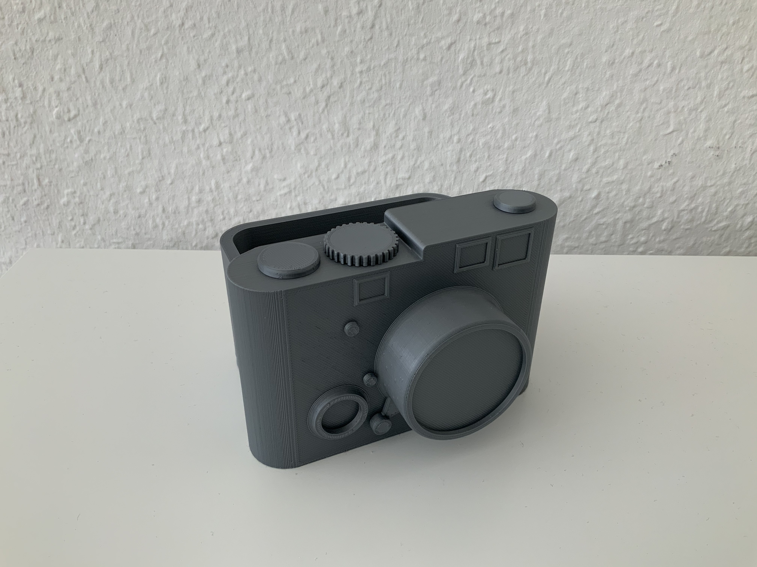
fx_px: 634
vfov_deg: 48.2
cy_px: 284
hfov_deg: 61.7
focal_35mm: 29
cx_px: 378
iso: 50
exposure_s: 1/120
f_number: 1.8
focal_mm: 3
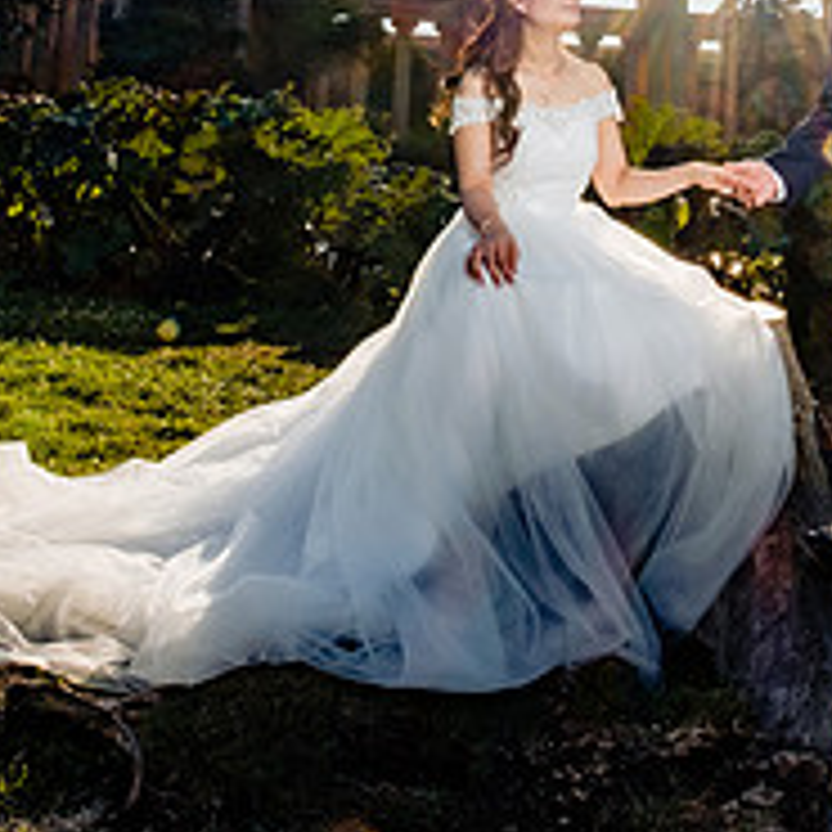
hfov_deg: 41.4
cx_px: 544
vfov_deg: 37.2
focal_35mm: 40
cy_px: -11
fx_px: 1088
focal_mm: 10
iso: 160
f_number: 18
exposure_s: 1/80
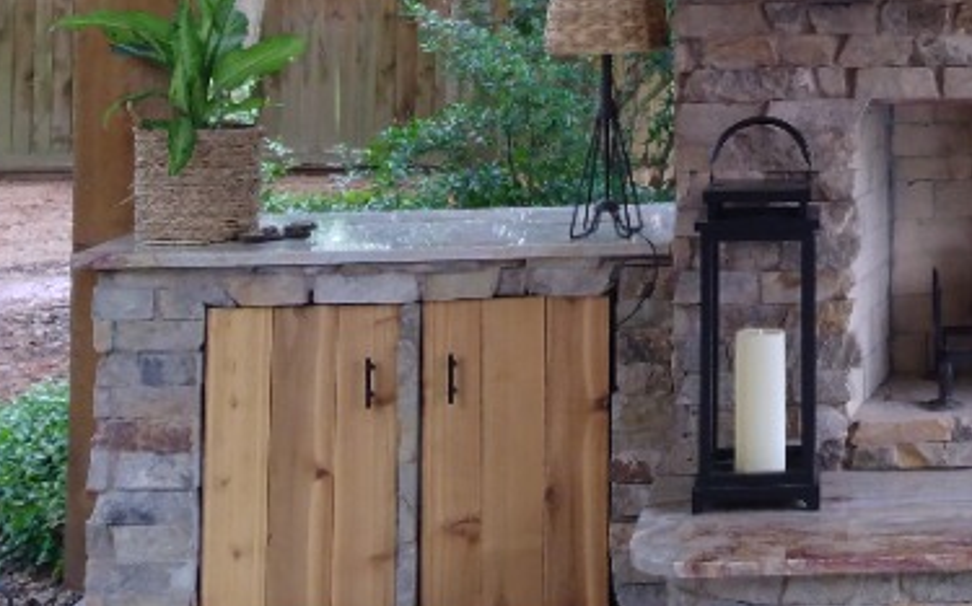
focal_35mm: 52
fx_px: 1377
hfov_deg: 35.6
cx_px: 946
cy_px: -174
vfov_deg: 22.3
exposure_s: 1/60
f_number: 2
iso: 194
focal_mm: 3.54
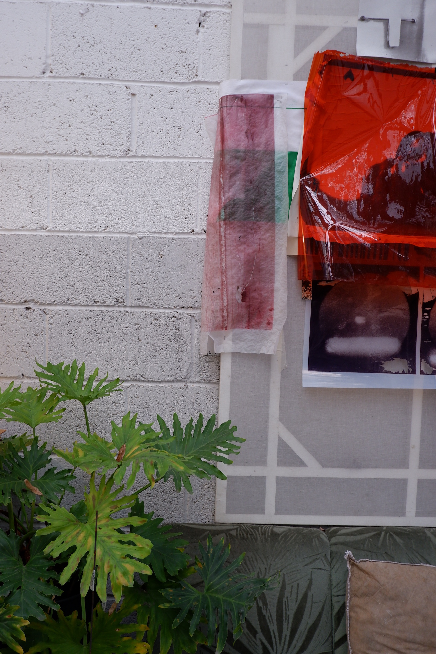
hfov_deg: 40.0
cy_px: 327
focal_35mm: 33
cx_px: 218
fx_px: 599
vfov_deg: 57.2
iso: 800
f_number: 4.2
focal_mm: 22.8
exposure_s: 1/34
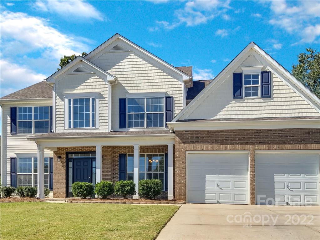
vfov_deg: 48.2
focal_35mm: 29
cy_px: 120
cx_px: 160
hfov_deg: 61.7
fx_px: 268
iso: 16
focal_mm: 3
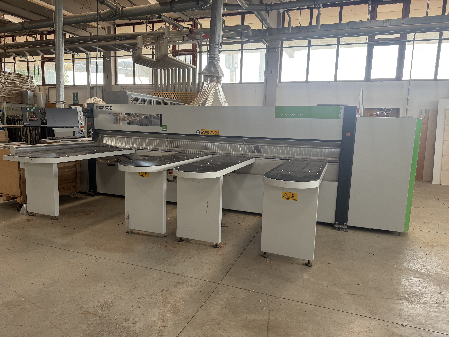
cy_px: 168
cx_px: 224
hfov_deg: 71.6
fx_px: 311
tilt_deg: -7.1
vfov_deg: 56.8
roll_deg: -1.2
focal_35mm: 24
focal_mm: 6.76
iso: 100
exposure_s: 1/232
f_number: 1.78
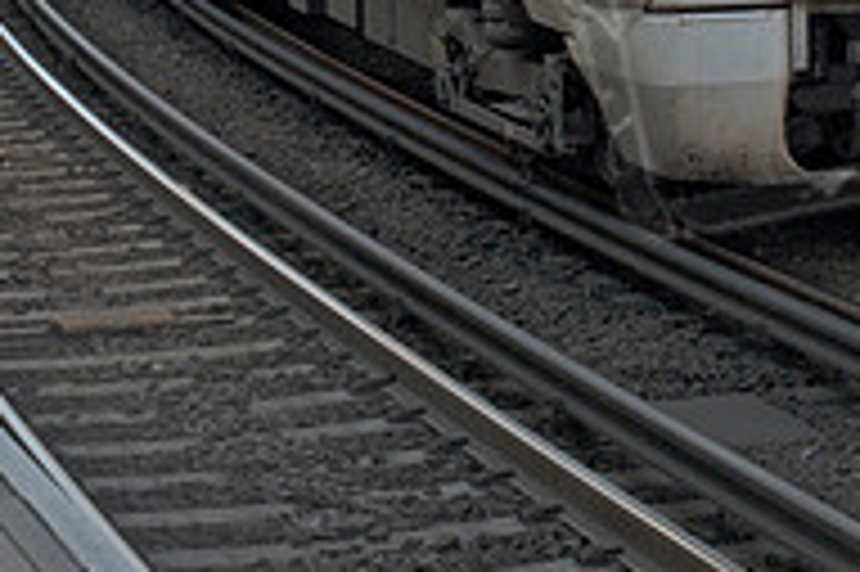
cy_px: -279
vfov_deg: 8.4
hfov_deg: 12.5
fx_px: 3807
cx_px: 1117
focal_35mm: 160
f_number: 8
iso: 200
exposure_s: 1/250
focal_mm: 35
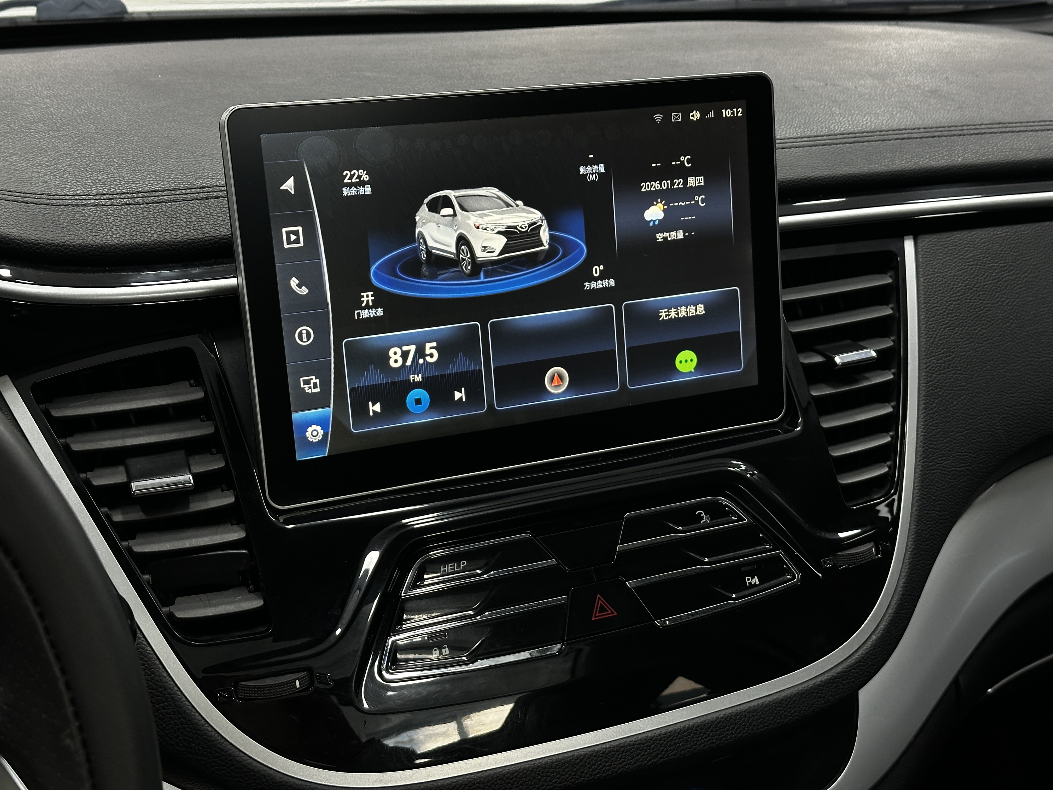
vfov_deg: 30.3
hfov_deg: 39.7
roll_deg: -1.5
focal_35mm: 48
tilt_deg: -23.8
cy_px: 395
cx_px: 526
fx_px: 1460
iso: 64
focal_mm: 6.86
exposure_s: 1/50
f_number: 1.78
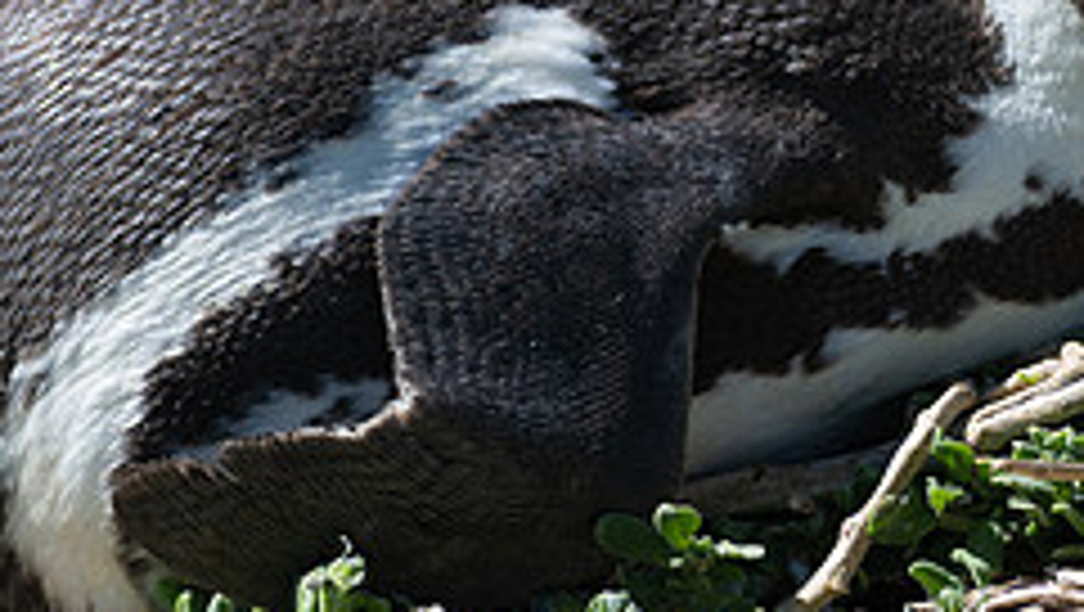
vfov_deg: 0.8
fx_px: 43494
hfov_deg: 1.4
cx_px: 679
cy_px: -106
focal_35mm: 1512
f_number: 8
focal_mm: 600
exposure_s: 1/1250
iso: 400
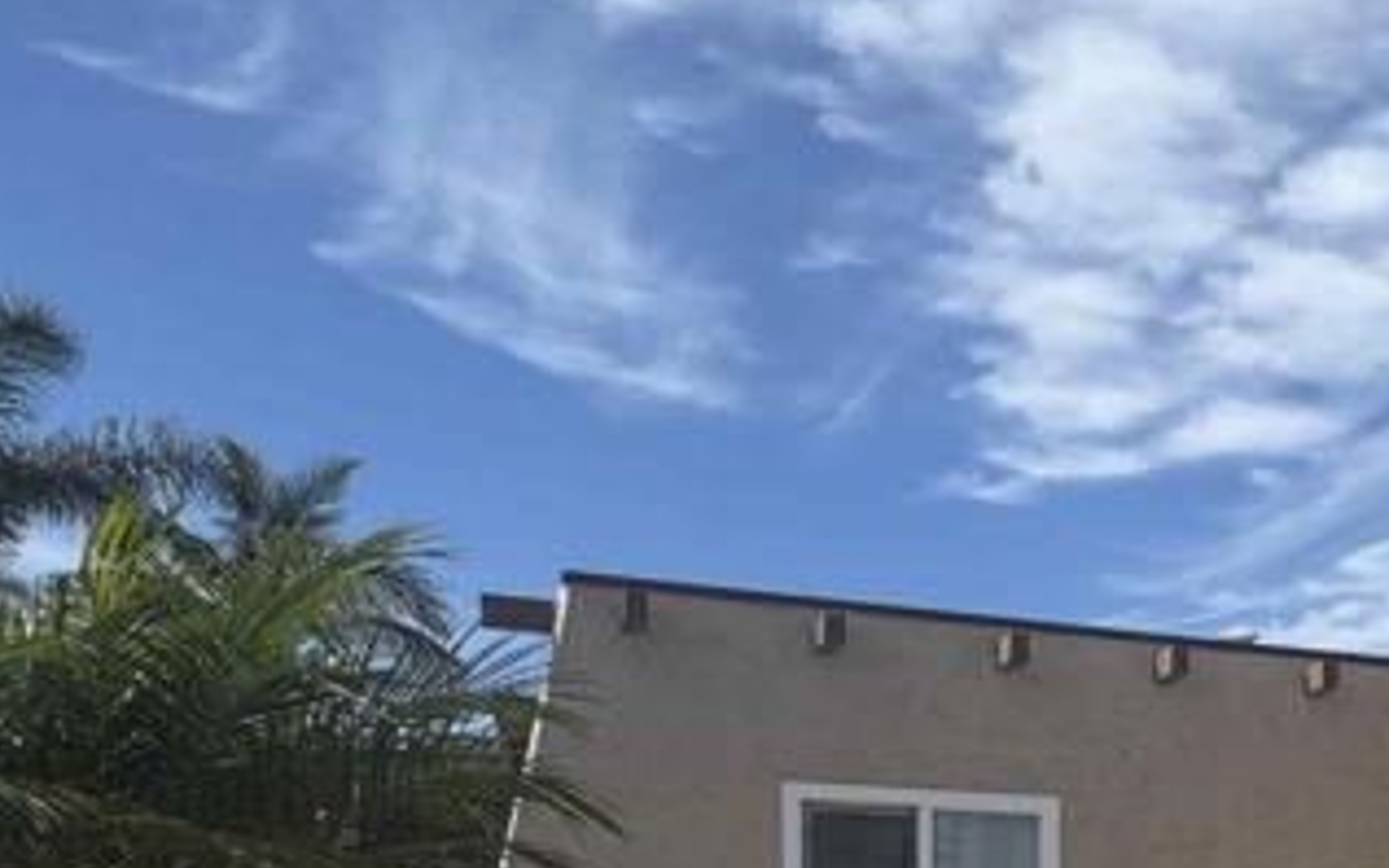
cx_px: 1639
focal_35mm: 48
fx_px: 1817
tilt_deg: -0.5
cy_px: 1030
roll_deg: +0.0
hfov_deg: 34.2
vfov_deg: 24.4
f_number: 2.2
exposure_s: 1/1567
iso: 50
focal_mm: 2.22
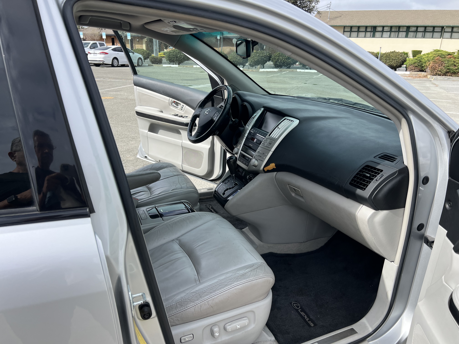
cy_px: 172
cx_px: 230
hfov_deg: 67.3
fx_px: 345
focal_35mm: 26
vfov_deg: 53.1
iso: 50
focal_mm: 5.7
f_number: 1.5
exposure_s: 1/2353
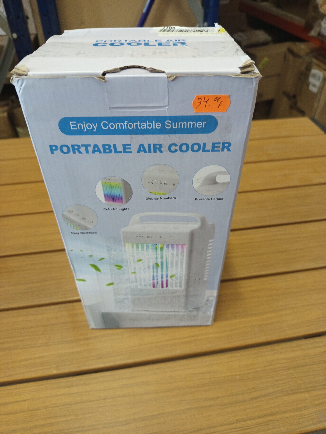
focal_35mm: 24
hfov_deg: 56.8
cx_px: 163
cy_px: 217
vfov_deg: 71.6
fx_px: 301
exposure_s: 1/25
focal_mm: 5.24
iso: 1151
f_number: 1.7
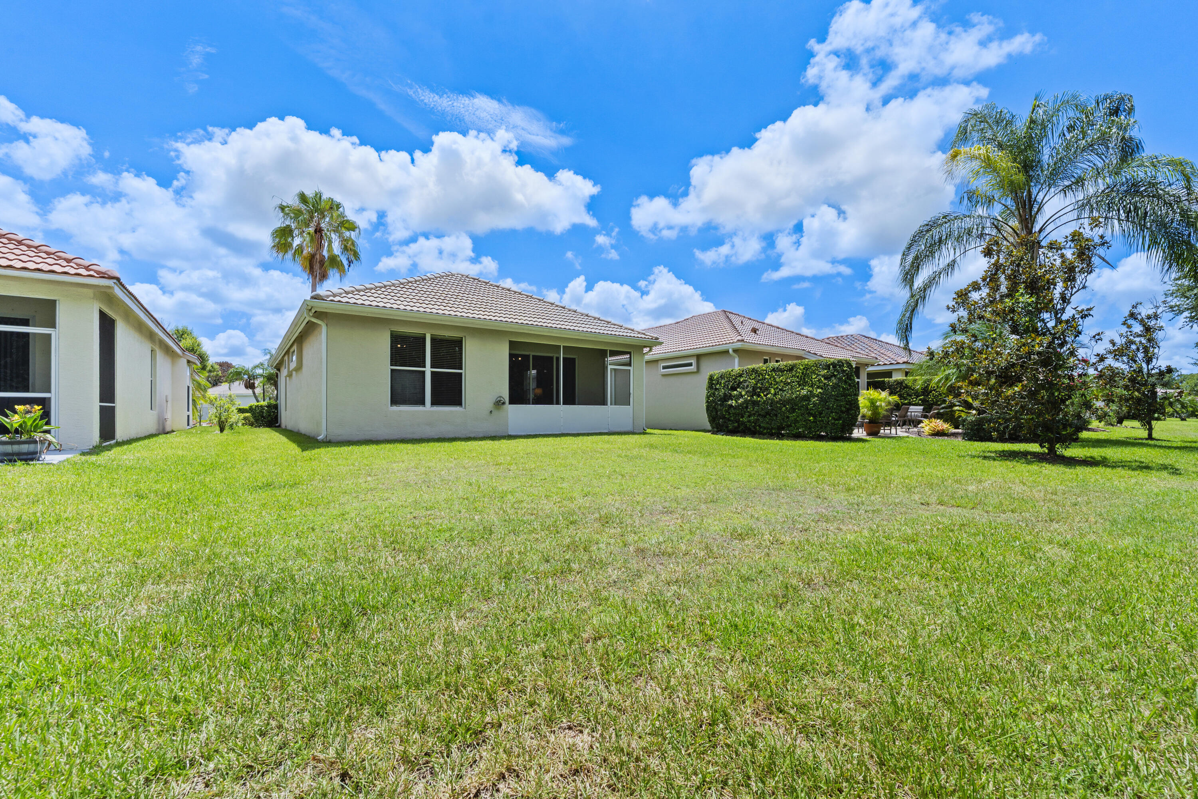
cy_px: 400
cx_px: 599
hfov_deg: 104.3
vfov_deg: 81.2
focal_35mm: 14
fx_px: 466
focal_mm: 14
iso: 250
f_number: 9
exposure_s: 1/160
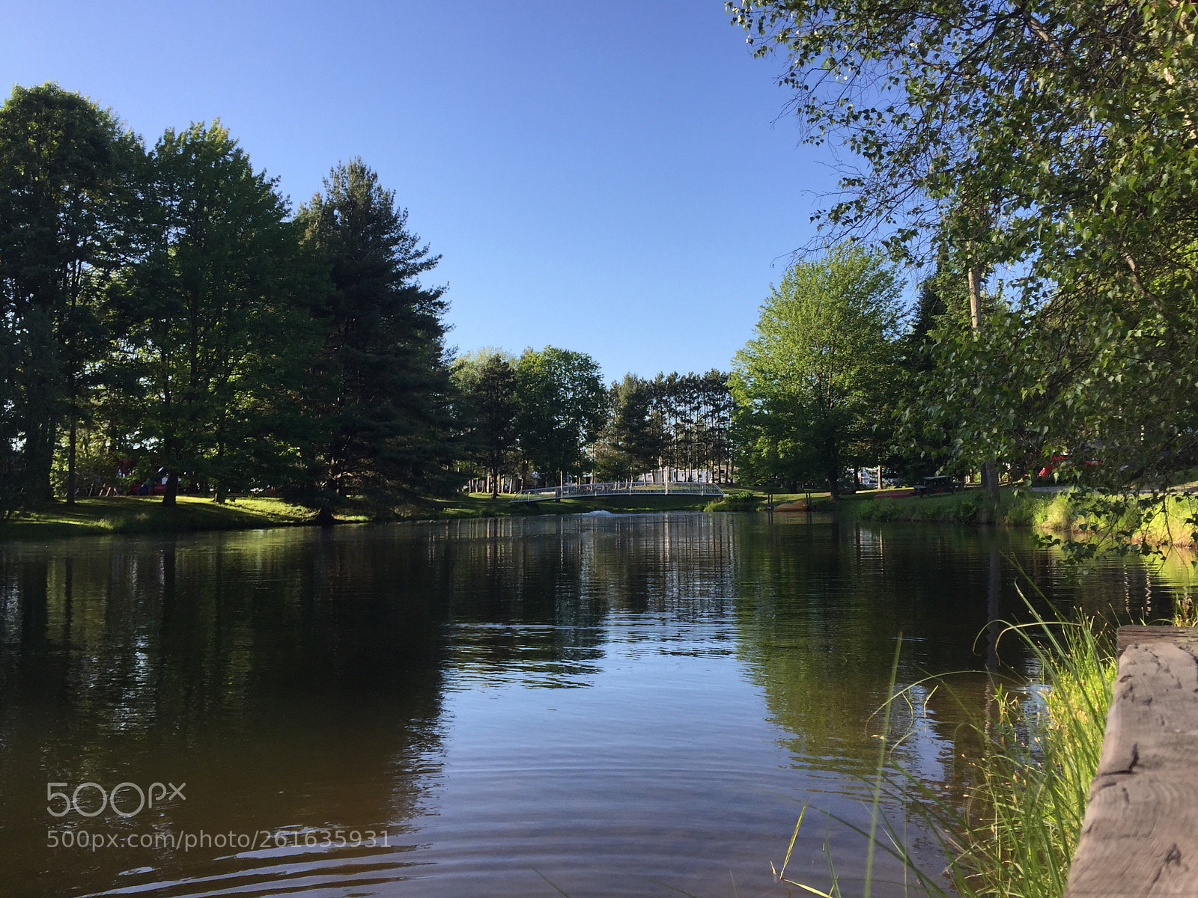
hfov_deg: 61.7
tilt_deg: +3.5
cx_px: 599
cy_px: 449
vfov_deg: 48.2
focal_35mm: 29
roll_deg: +0.8
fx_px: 1004
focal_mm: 4.15
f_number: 2.2
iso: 32
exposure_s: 1/824
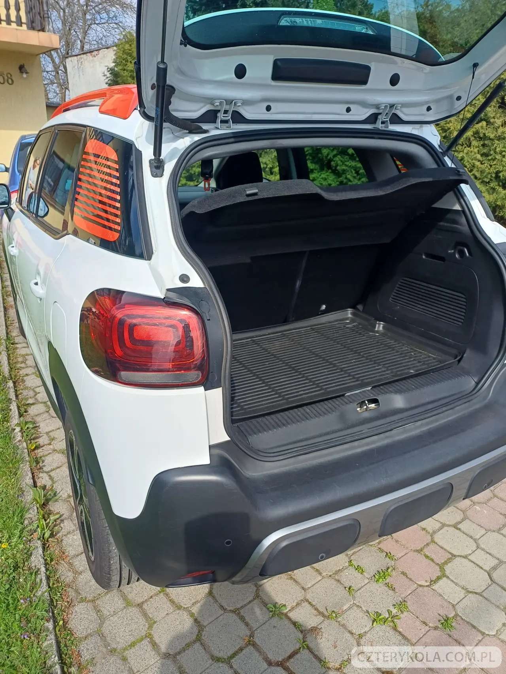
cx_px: 253
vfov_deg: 69.4
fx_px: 487
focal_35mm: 25
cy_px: 337
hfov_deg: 54.9
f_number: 1.8
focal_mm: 4.65
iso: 50
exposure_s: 1/837
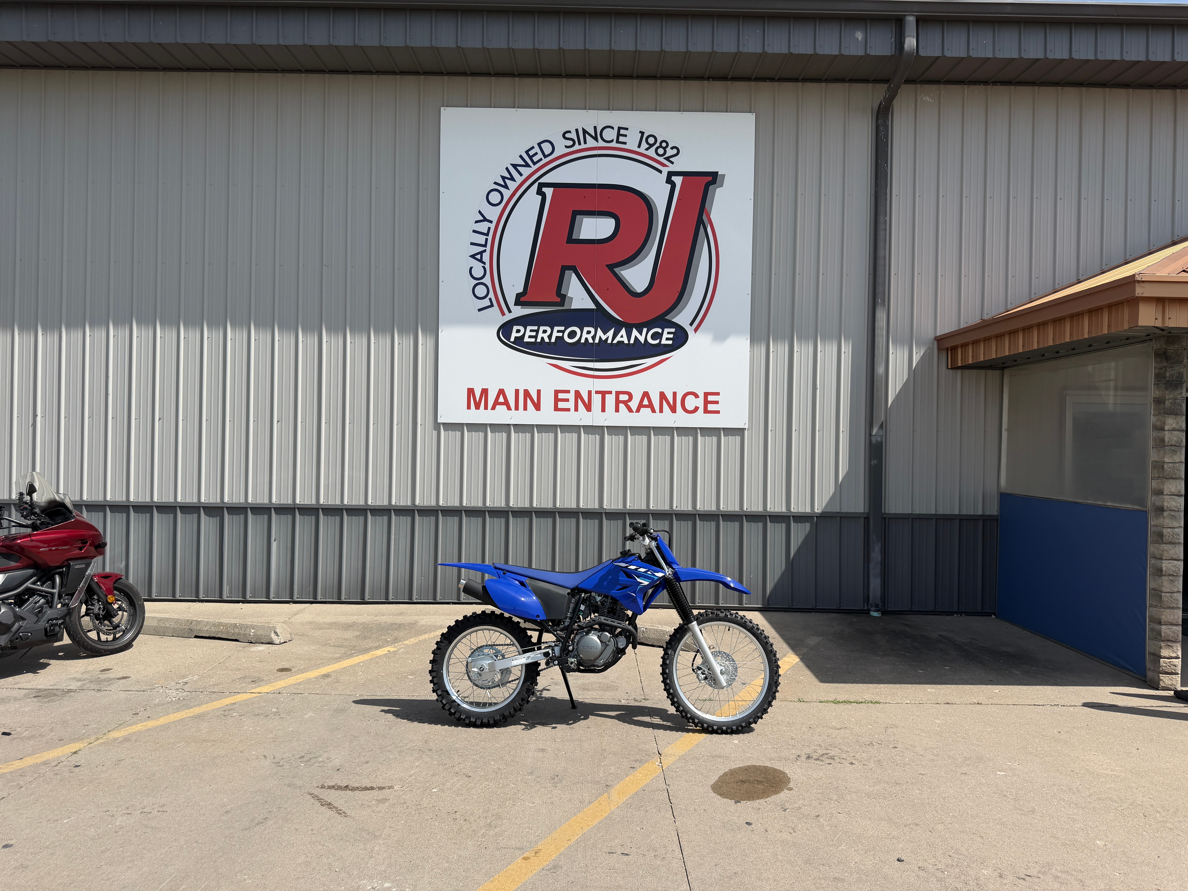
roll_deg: -0.6
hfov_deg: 71.6
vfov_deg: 56.8
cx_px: 594
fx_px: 824
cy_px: 446
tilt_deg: -0.4
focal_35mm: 24
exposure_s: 1/5319
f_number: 1.78
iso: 80
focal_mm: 6.76
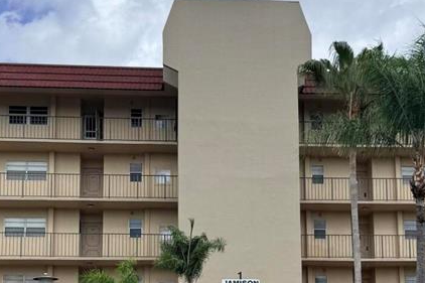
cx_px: 237
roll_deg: +1.0
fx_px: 838
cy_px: 260
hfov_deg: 28.4
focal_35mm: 71
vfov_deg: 18.8
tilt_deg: +10.2
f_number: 1.78
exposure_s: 1/7353
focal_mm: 6.76
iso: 80
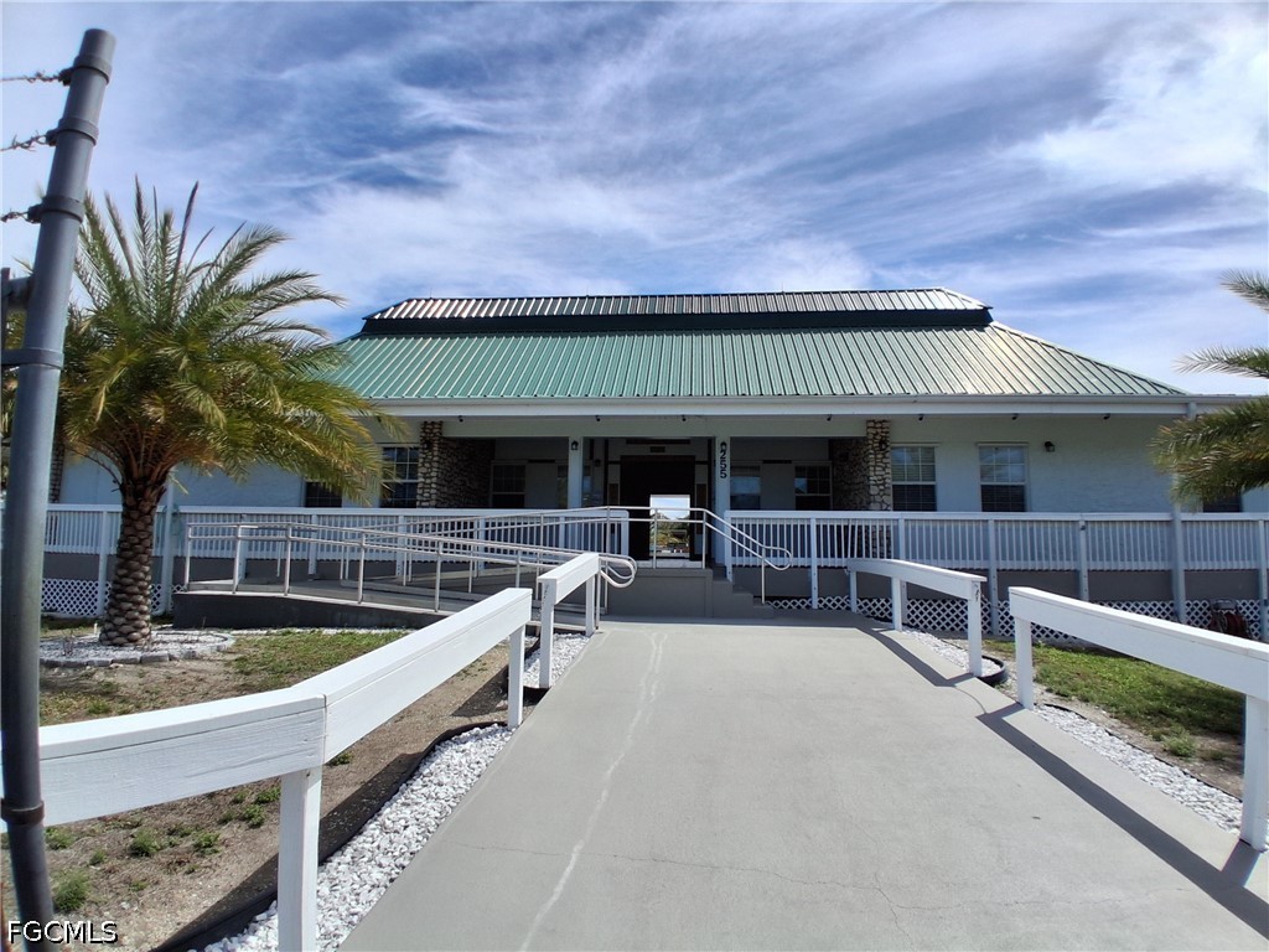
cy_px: 476
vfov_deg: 74.7
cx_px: 634
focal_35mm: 17
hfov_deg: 91.0
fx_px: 623
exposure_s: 1/2967
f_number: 2.2
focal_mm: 1.4
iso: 50
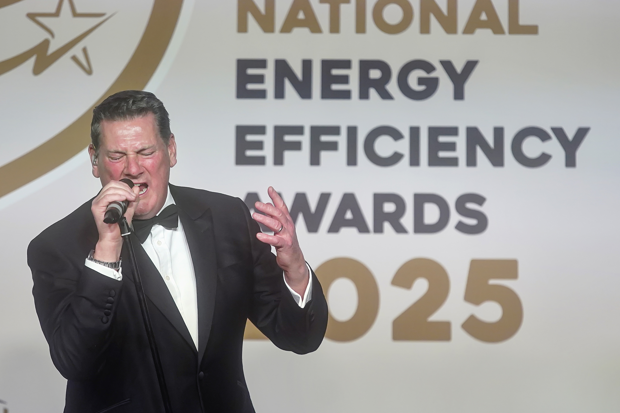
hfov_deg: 3.4
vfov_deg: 2.3
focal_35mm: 600
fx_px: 10333
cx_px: 310
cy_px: 206
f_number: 3.2
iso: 2000
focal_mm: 400
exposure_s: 1/1000
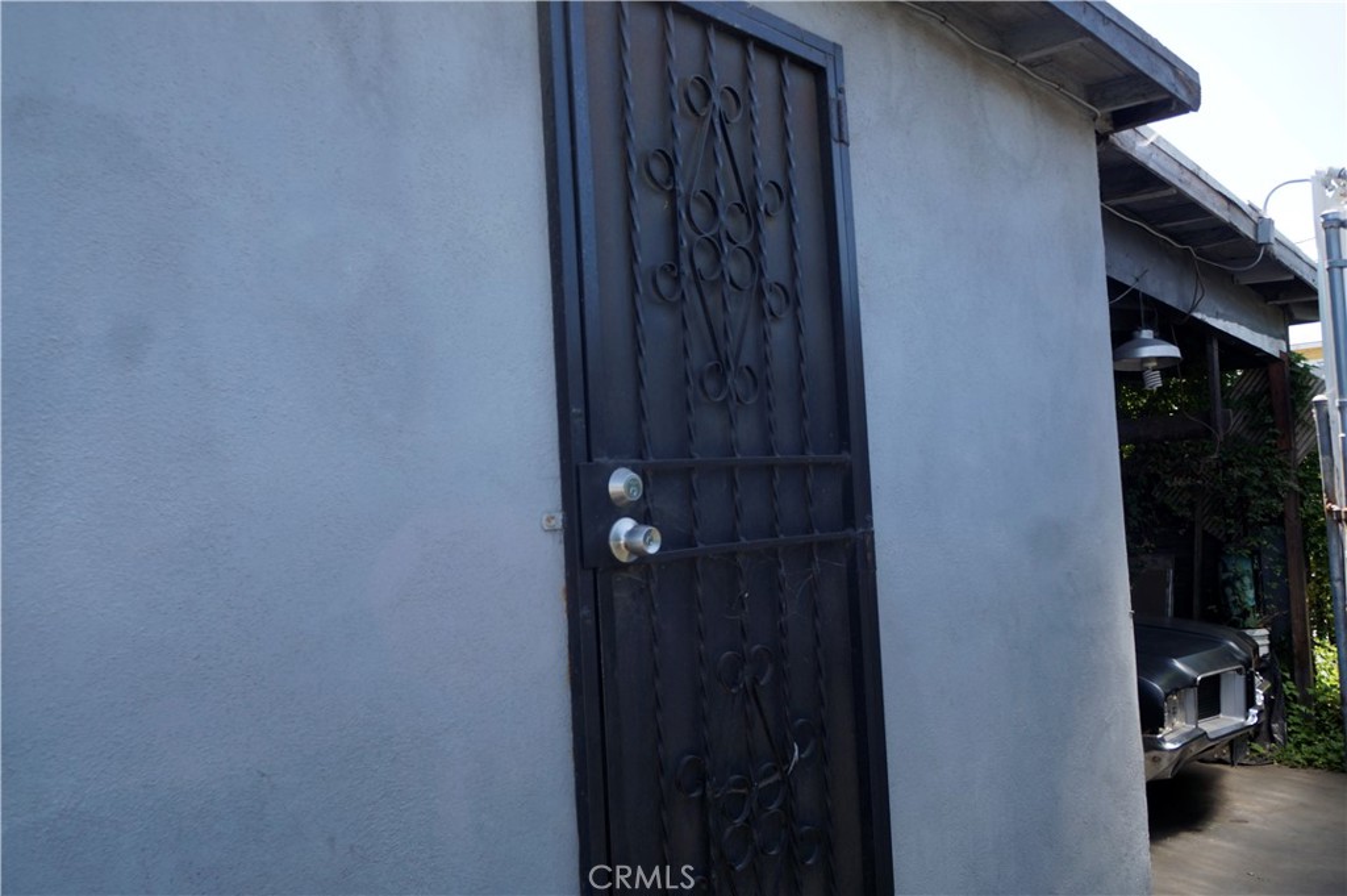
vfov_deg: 47.9
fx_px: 1009
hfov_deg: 67.4
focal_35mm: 27
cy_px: 448
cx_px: 674
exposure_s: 1/200
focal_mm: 18
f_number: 4.5
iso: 100
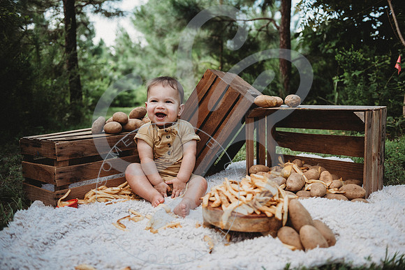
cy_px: 135
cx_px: 202
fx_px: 394
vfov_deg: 37.9
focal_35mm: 35
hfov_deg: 54.4
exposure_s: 1/320
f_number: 2.8
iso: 100
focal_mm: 35
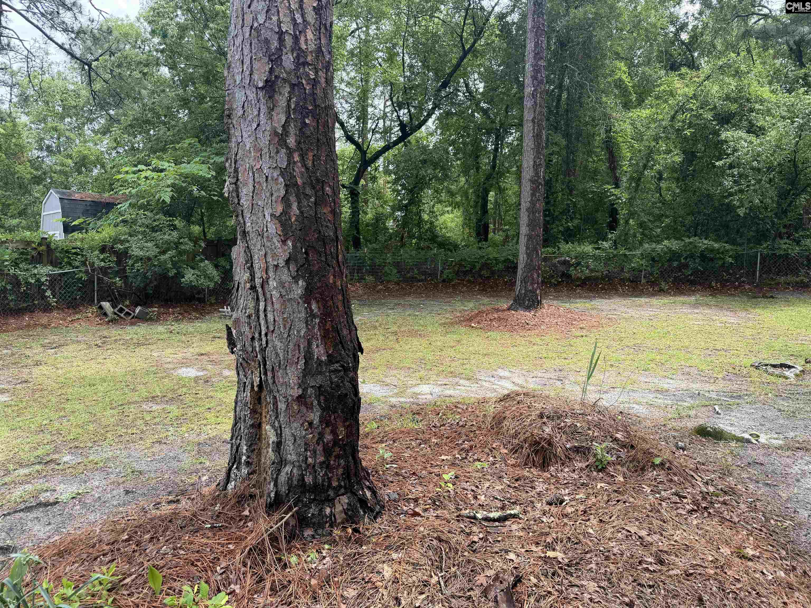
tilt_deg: -2.2
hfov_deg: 71.6
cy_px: 304
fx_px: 562
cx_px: 406
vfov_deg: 56.8
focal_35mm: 24
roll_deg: -2.3
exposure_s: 1/563
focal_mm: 6.76
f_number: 1.78
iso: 80
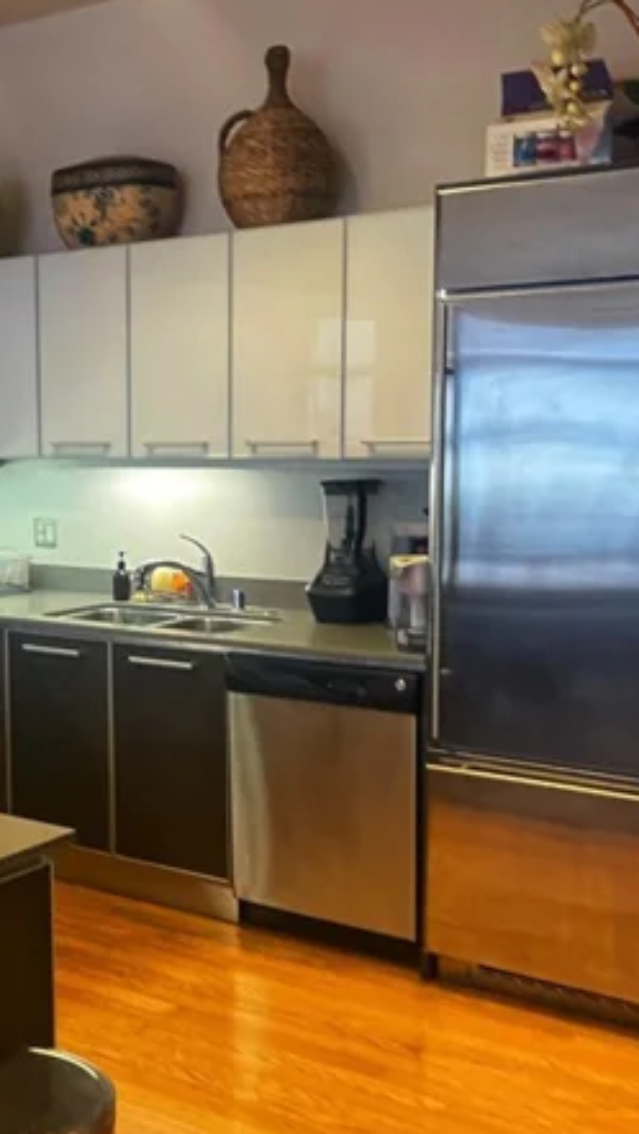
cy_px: 608
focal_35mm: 46
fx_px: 1384
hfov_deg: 24.9
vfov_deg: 44.5
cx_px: 22
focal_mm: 5.1
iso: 250
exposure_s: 1/60
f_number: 1.6
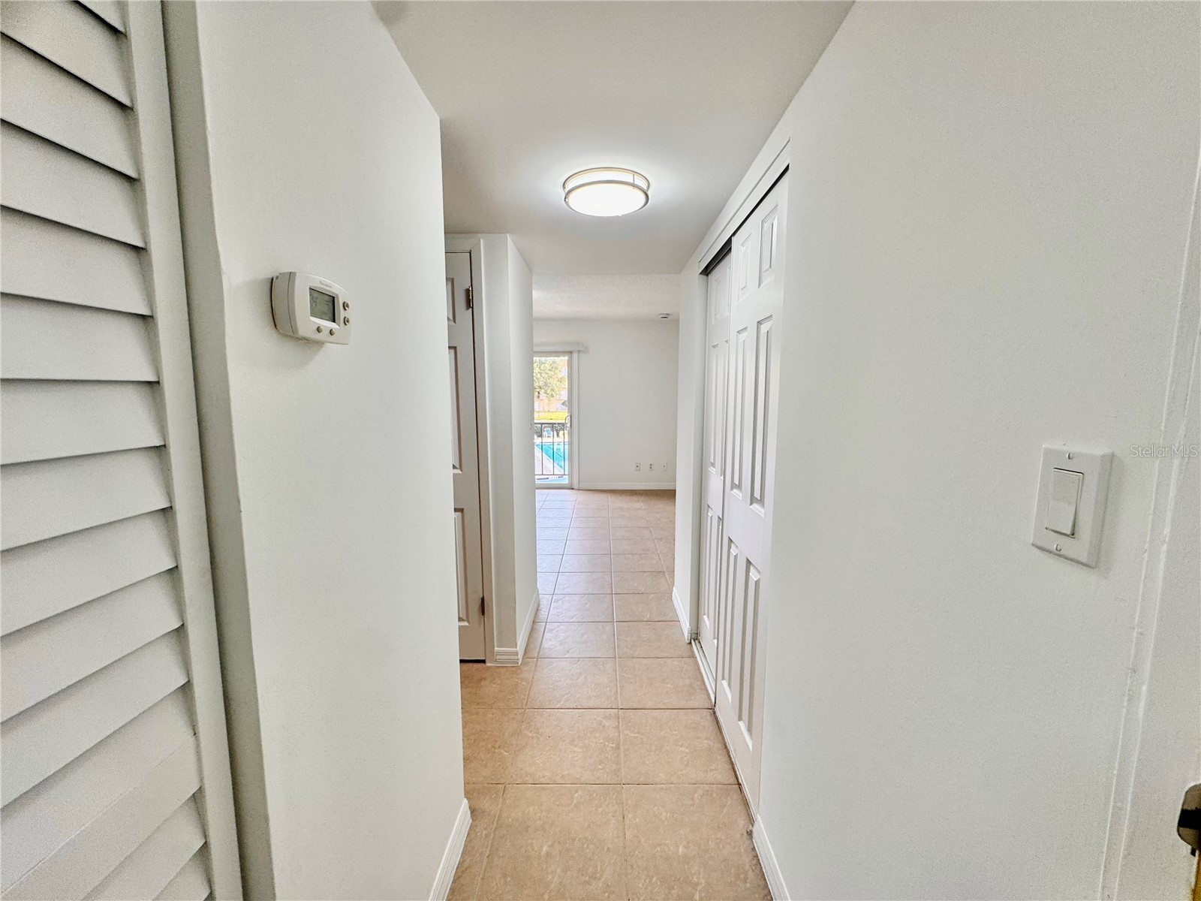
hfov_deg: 102.1
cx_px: 600
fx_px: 486
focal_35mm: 14
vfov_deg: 85.7
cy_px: 450
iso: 80
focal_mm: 2.22
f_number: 2.2
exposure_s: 1/120
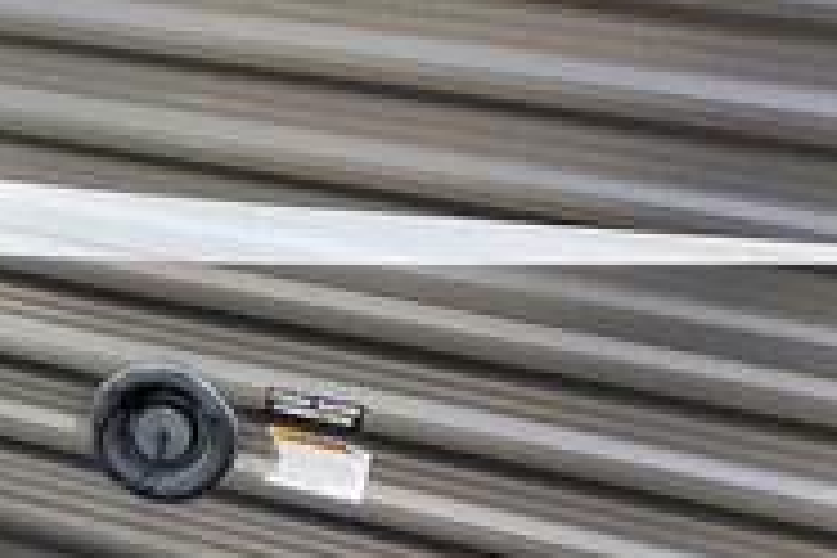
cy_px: 410
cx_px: -50
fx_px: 1511
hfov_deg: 28.5
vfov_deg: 20.8
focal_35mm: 65
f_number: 1.8
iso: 25
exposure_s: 1/450
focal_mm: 3
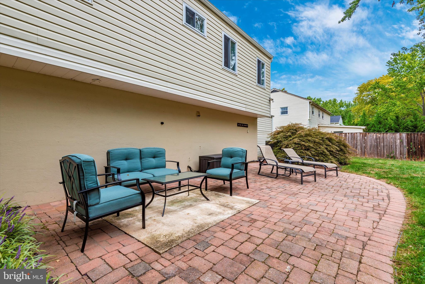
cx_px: 212
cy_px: 142
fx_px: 189
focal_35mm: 16
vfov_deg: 73.8
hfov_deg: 96.7
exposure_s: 1/60
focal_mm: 16
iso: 125
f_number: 9
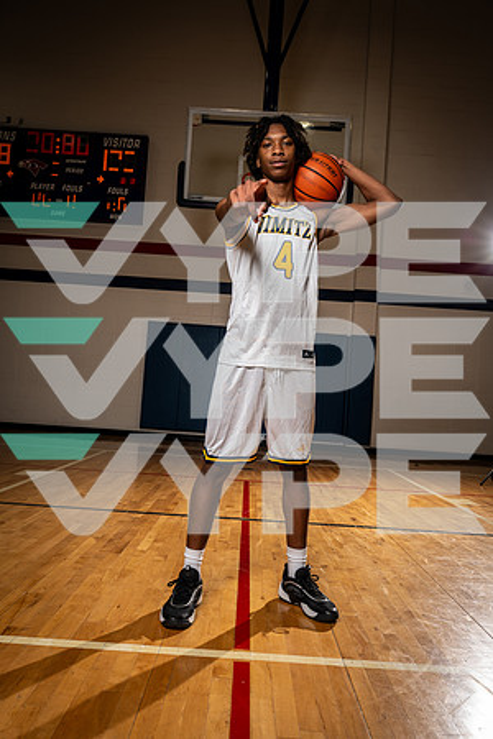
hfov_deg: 45.0
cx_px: 246
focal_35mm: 29
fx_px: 596
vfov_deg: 63.7
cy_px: 370
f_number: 5.6
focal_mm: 29
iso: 125
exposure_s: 1/250
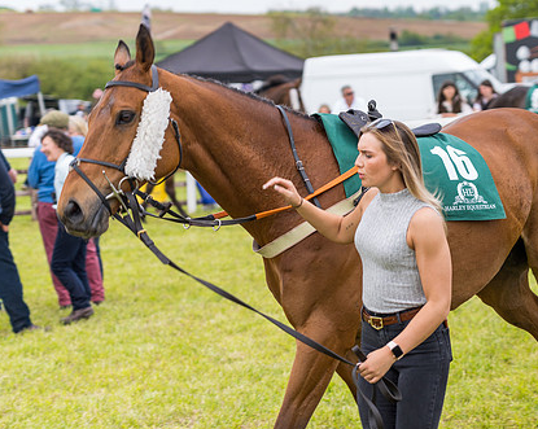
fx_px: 2227
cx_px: 361
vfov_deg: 11.0
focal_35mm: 140
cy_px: 200
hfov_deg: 13.8
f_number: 4
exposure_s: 1/160
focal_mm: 90
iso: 50
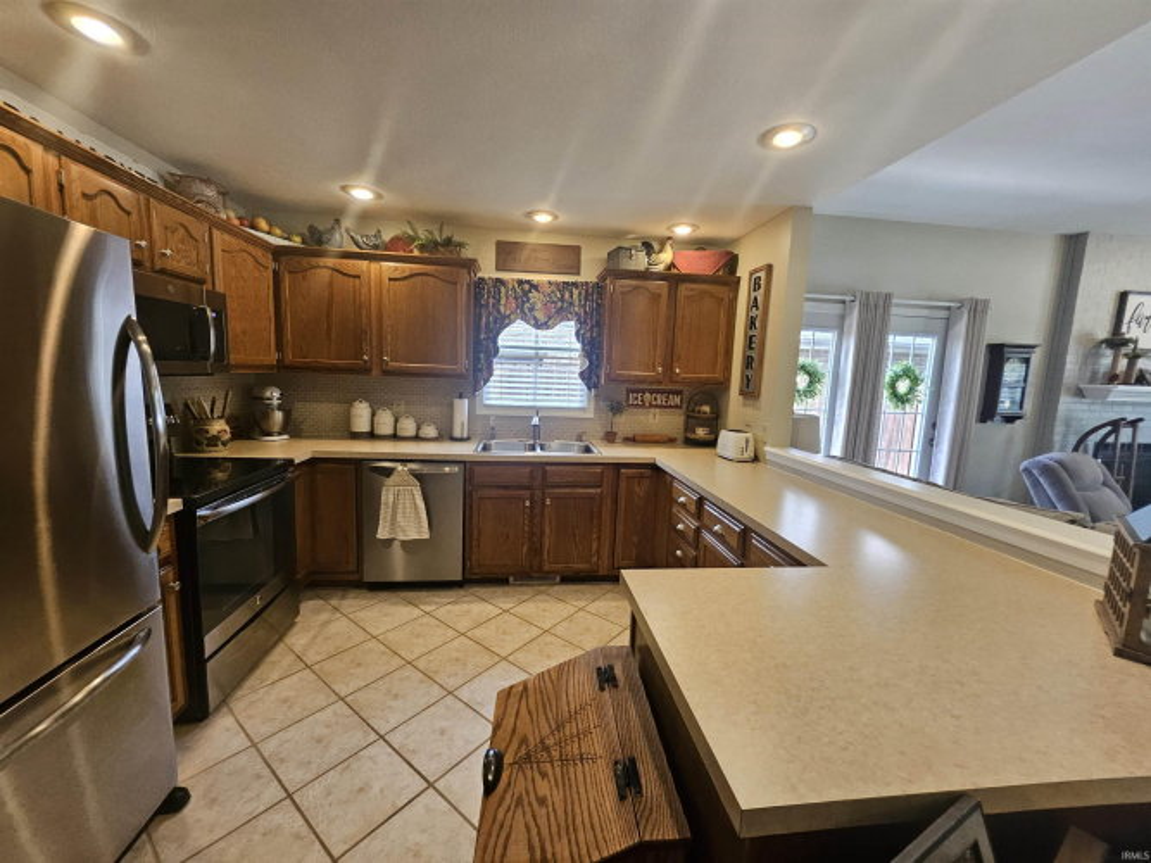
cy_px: 432
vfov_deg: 89.9
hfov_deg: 106.2
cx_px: 576
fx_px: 432
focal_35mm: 13
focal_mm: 1.74
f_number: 2.2
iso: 125
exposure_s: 1/60
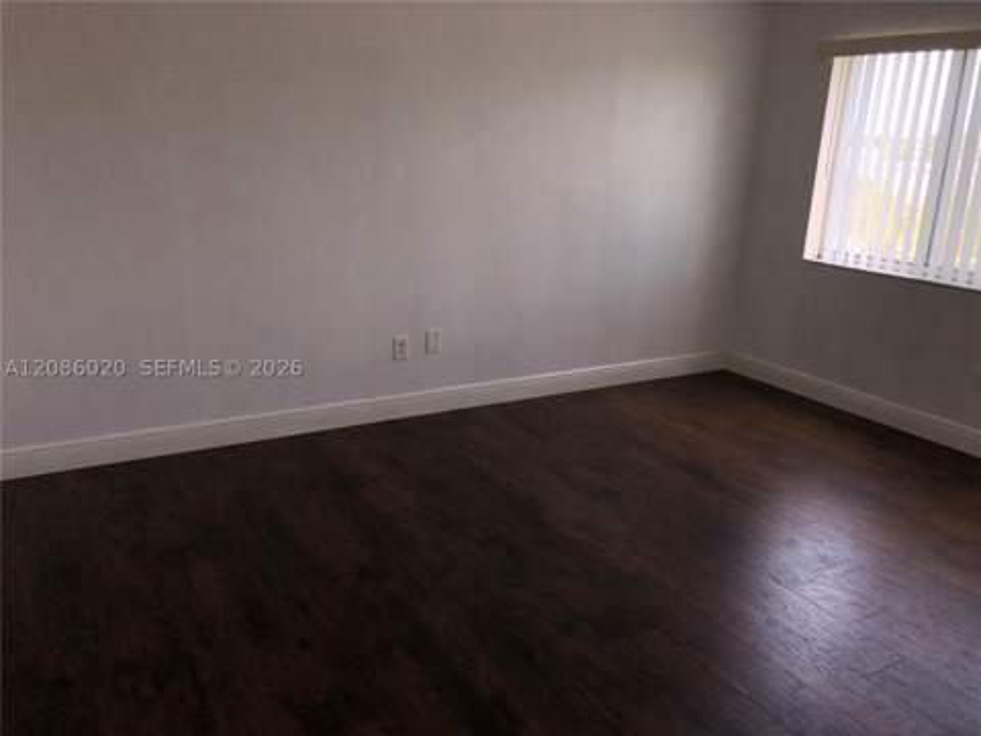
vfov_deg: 49.7
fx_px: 794
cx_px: 490
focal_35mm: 28
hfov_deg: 63.4
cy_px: 368
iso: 20
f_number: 1.8
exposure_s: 1/333
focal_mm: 4
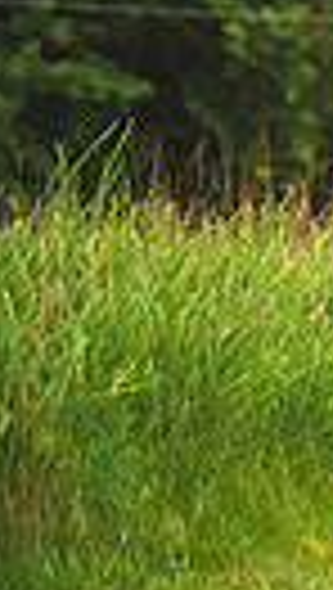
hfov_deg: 2.2
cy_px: -101
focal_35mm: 537
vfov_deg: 4.0
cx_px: 1274
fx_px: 8403
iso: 320
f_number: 4
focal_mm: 116
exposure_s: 1/250
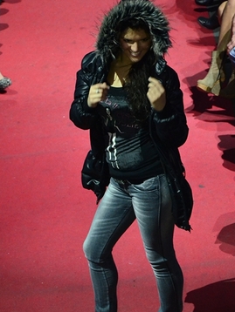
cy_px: 166
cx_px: 108
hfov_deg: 7.9
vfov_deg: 10.5
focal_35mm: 188
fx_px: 1700
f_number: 5.6
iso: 2000
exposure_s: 1/160
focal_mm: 90
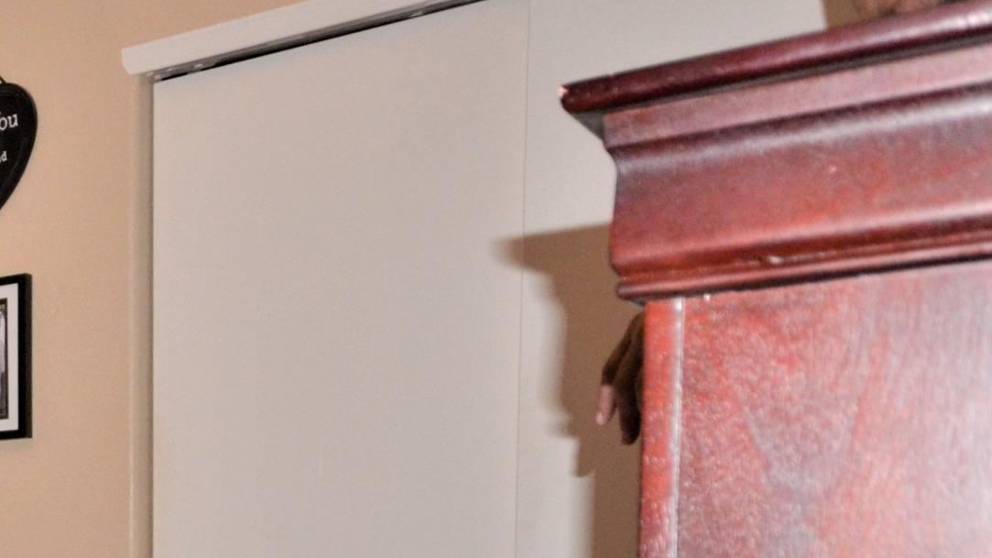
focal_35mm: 56
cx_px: -370
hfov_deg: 28.5
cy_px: 664
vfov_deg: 20.0
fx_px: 1485
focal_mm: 13
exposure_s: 1/60
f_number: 4.5
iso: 800
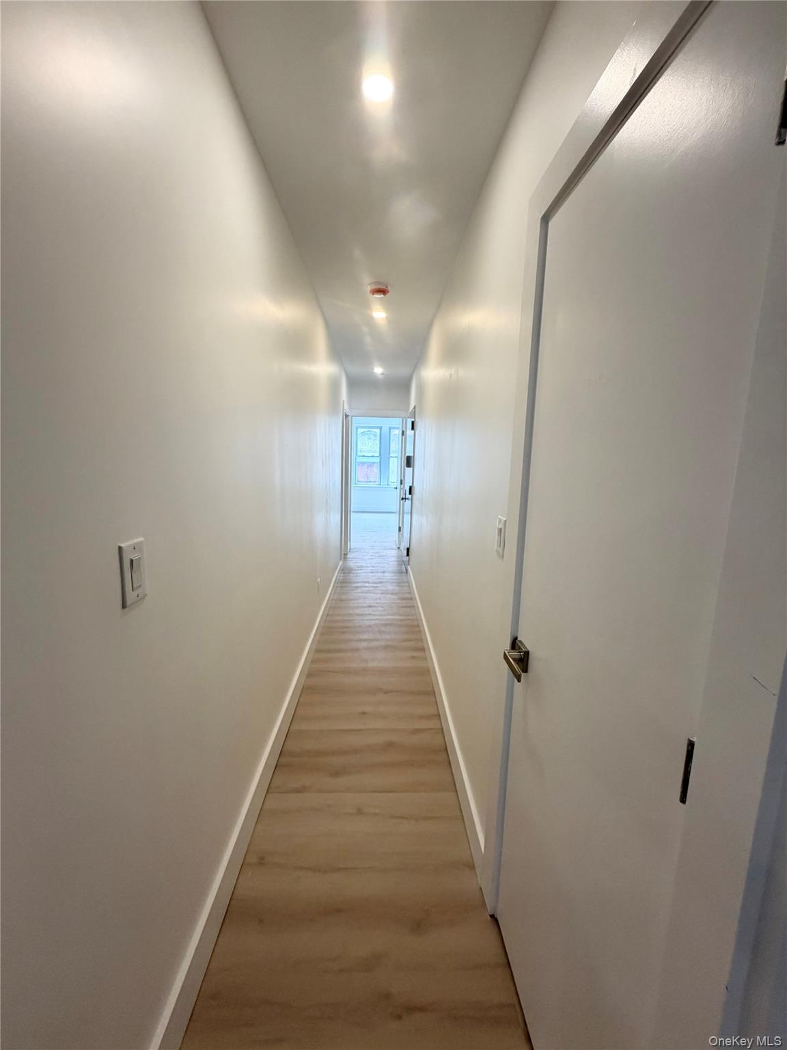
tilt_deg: -8.7
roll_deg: -1.2
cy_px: 525
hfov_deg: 85.7
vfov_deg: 102.1
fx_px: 424
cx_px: 394
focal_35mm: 14
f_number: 2.2
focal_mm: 2.22
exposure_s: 1/120
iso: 160
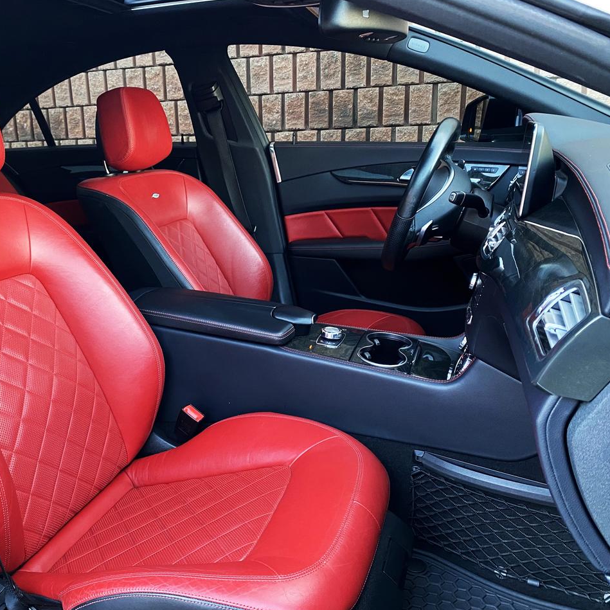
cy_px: 303
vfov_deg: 52.5
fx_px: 618
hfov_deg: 52.1
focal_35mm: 31
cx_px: 237
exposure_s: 1/42
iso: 500
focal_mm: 4.25
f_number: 1.8
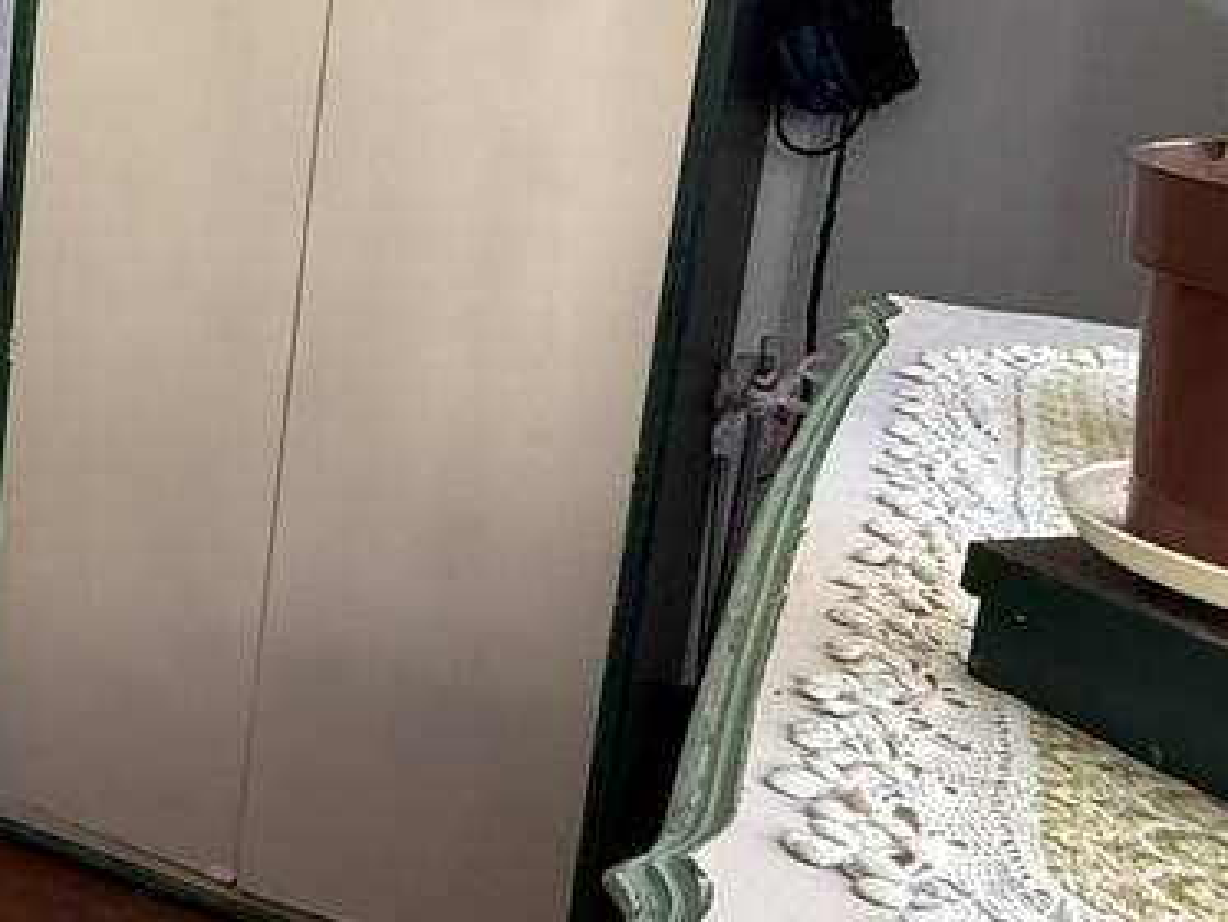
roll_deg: +0.2
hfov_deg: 26.8
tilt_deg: -12.1
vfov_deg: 26.7
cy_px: 224
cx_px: -553
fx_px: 1916
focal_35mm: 54
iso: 400
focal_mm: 2.22
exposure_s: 1/120
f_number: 2.2
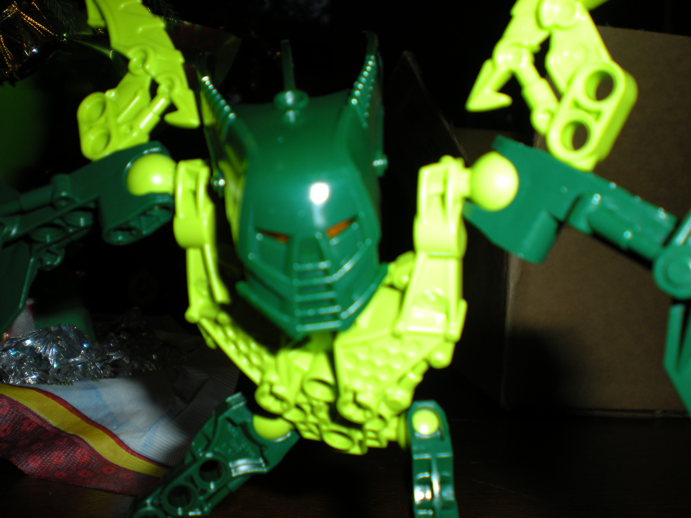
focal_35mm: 38
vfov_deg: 37.7
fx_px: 759
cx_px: 346
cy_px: 259
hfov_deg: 49.0
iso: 64
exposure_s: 1/60
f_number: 3.1
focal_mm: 6.3
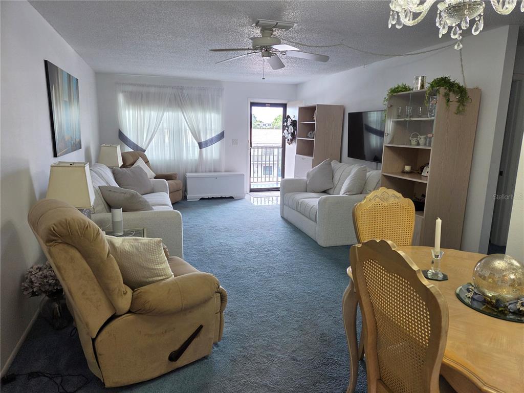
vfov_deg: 58.9
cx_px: 262
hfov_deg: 73.9
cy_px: 196
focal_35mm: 23
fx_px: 348
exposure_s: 1/120
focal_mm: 5.4
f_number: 1.8
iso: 64
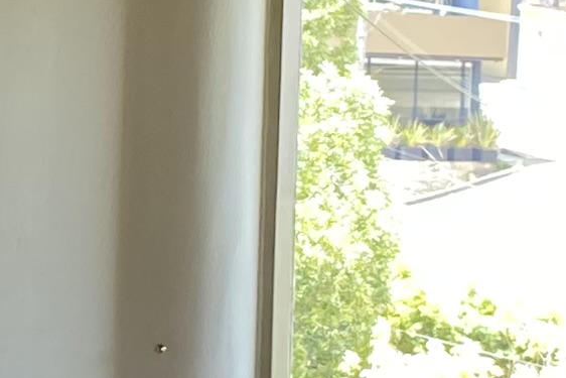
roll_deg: -1.2
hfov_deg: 10.2
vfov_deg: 7.1
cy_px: 149
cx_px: -290
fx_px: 3051
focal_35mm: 194
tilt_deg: -1.1
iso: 100
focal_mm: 4.25
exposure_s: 1/121
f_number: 1.8
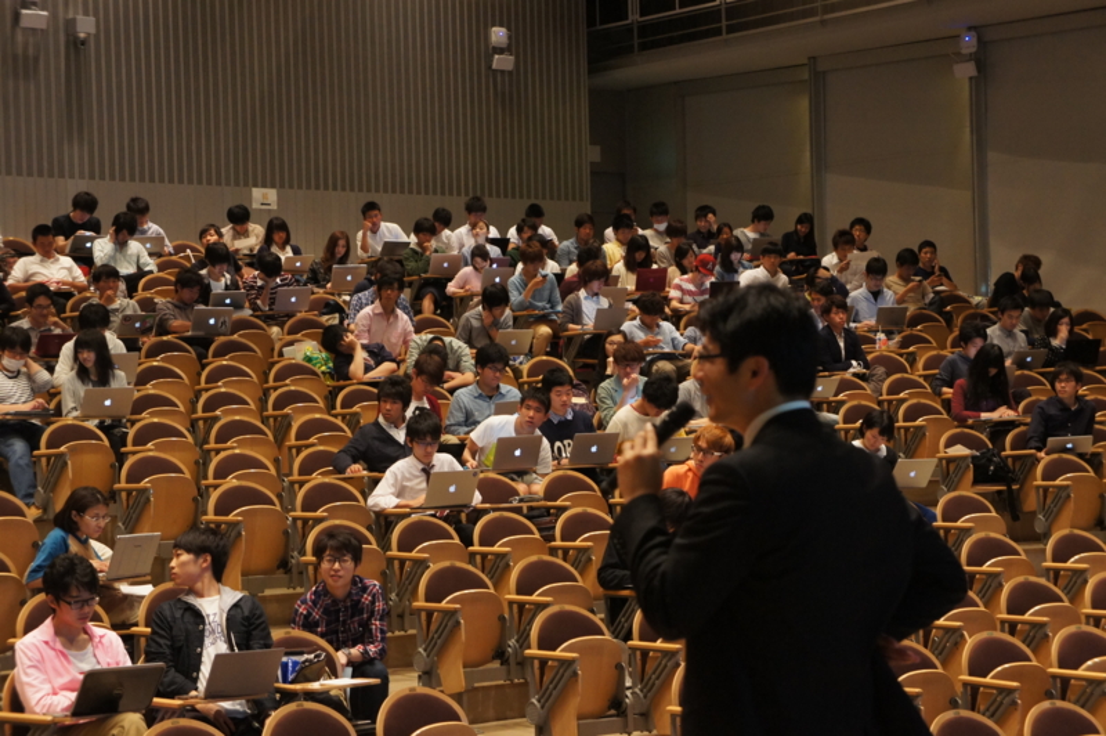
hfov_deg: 24.6
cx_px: 553
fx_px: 2532
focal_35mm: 82
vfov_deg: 16.5
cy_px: 368
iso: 1600
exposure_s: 1/25
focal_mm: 55
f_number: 5.6
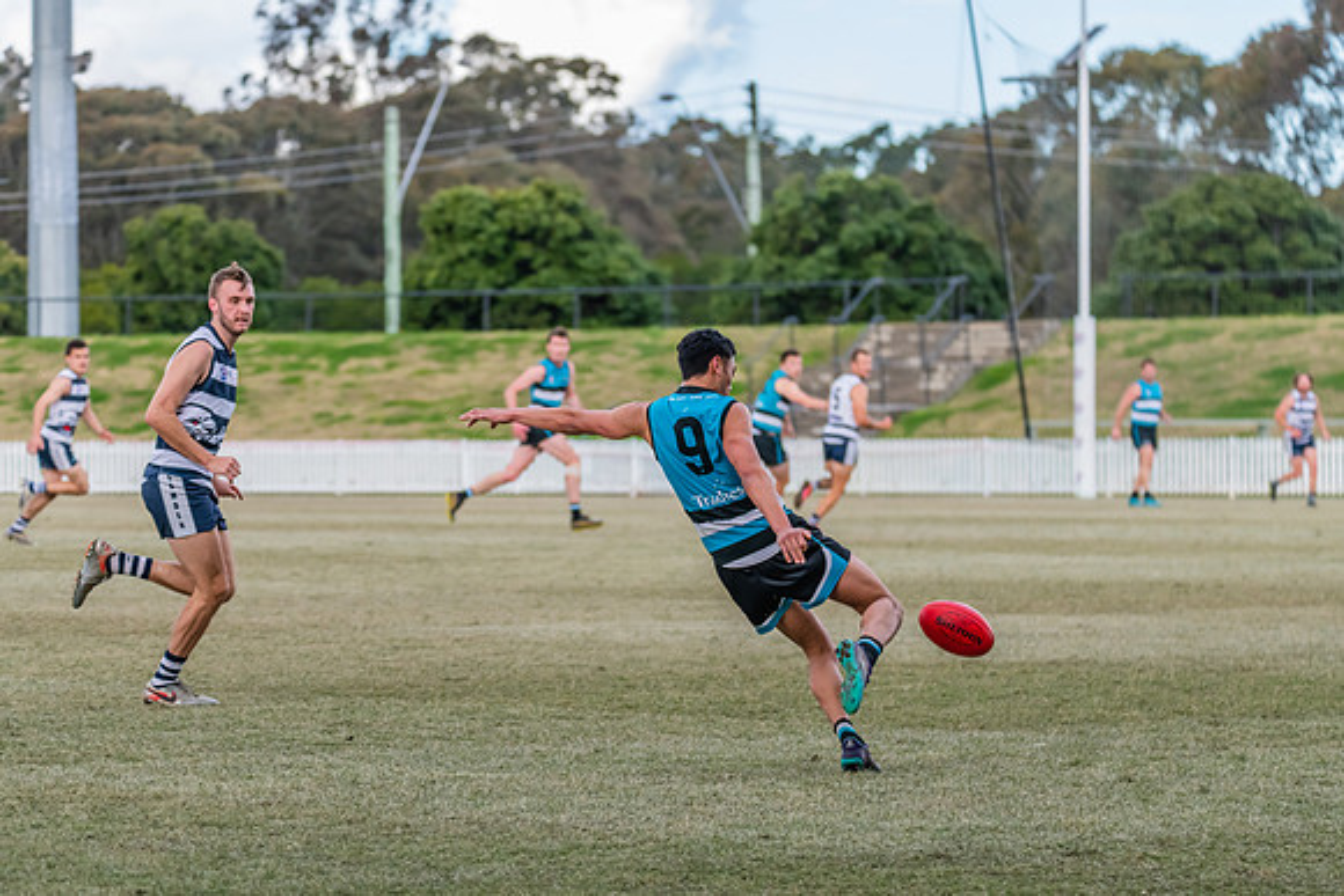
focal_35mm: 201
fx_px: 7491
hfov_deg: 10.3
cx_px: 672
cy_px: 448
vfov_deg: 6.9
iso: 1250
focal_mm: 200
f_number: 5.3
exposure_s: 1/2000
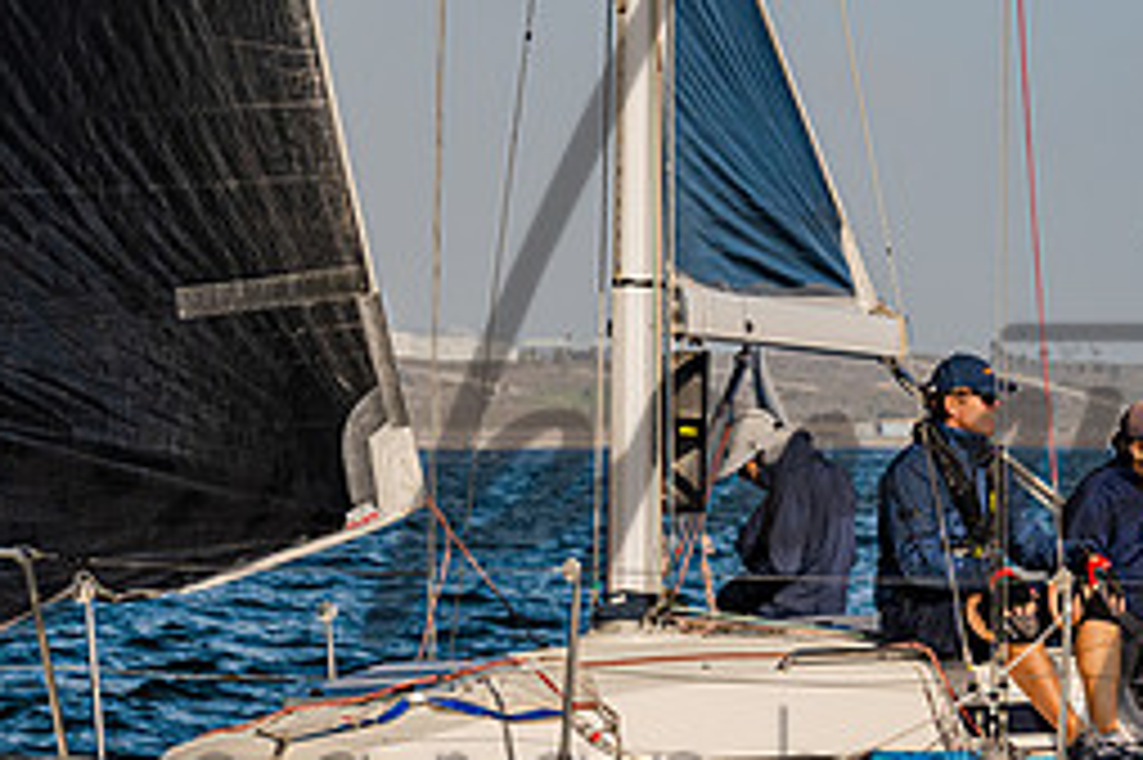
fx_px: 7044
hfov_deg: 9.3
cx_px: 859
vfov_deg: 6.2
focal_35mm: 222
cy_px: 377
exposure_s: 1/2000
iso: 400
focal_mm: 88
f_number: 6.3
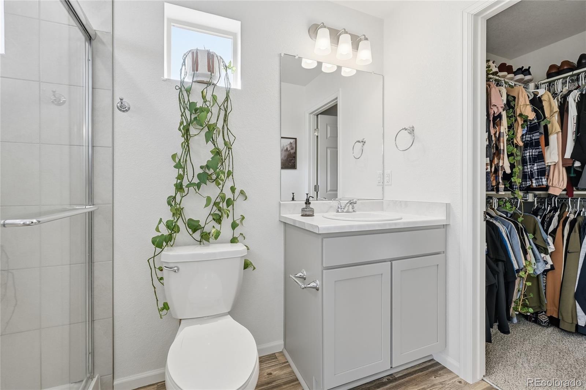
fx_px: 260
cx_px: 293
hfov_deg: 96.7
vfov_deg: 73.7
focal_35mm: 16
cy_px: 195
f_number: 8
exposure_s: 1/640
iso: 400
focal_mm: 16
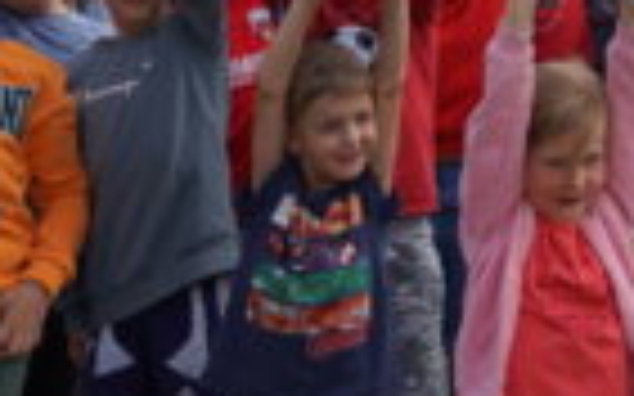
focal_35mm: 110
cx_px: 823
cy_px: -164
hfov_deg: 17.7
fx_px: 1900
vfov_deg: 11.5
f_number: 5.6
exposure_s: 1/250
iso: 100
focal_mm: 38
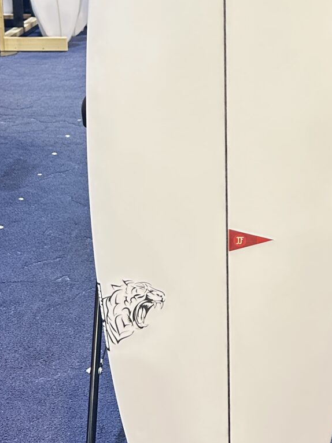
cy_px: 86
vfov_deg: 27.9
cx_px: 225
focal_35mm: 68
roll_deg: -0.3
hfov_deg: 21.5
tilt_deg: -12.3
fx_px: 869
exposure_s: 1/60
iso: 320
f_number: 1.5
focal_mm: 5.7
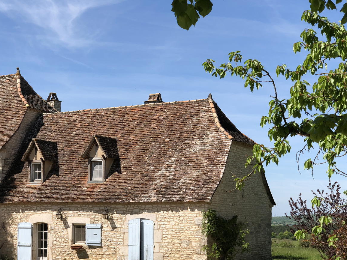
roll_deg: +0.6
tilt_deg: +4.8
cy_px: 175
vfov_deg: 20.4
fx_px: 722
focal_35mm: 72
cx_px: 160
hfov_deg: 27.0
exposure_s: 1/1066
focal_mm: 6
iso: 16
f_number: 2.4
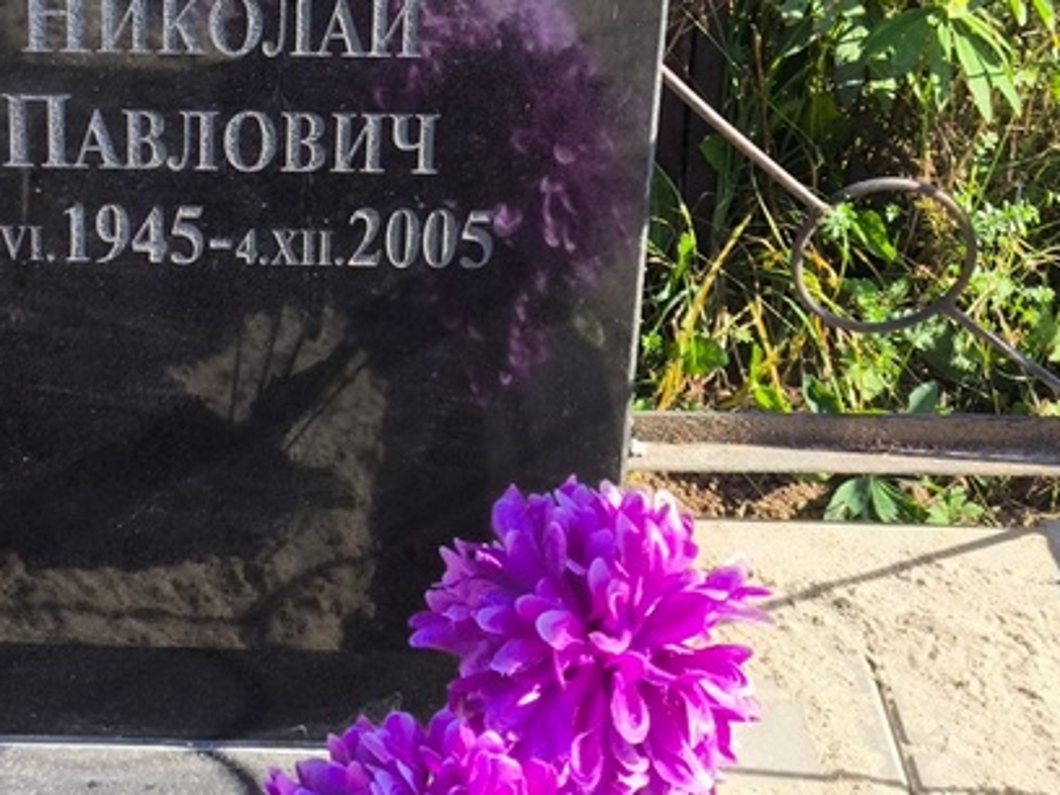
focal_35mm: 98
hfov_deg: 19.7
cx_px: 149
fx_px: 3001
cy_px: 104
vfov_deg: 15.0
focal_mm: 4.71
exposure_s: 1/484
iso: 50
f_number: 1.7
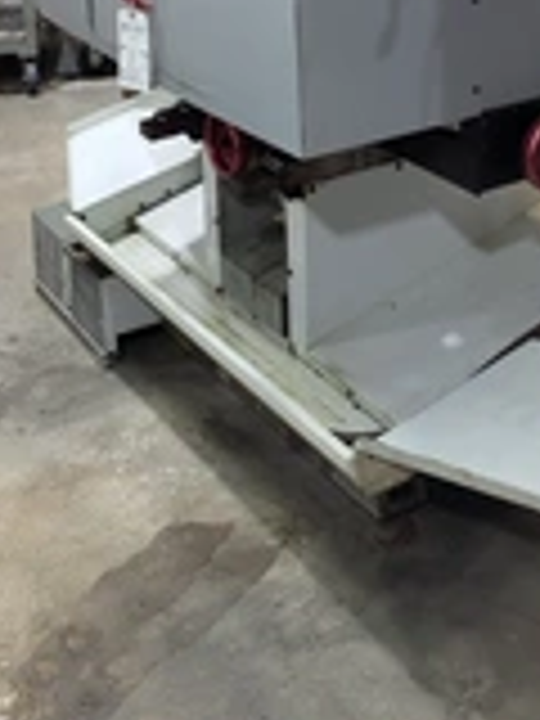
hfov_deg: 22.2
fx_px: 1352
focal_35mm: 65
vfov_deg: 27.6
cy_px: -40
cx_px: 454
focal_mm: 5.4
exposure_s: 1/24
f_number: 1.8
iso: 100
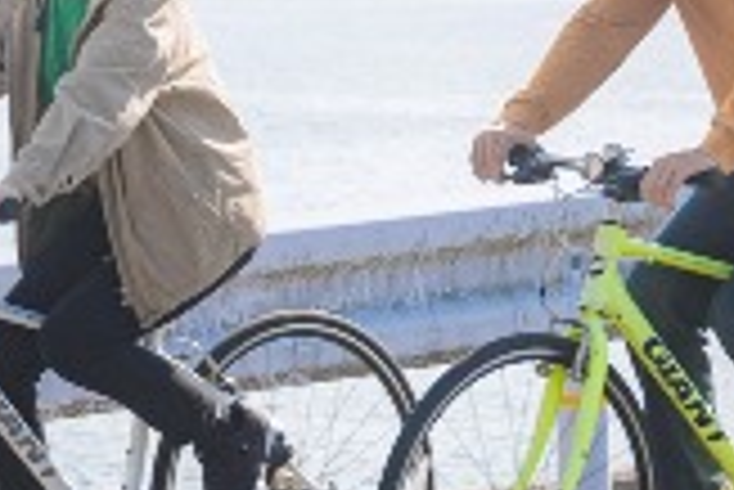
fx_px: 5510
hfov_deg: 7.6
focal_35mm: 270
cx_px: 135
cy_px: 40
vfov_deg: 5.1
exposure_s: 1/320
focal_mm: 70
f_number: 5.6
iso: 125
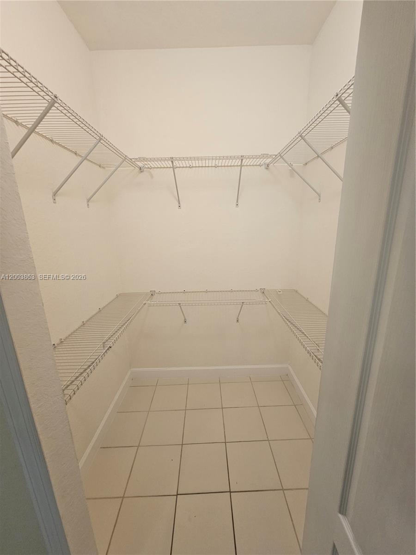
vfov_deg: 106.2
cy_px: 278
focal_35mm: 13
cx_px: 208
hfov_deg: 89.9
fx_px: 208
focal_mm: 2.2
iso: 160
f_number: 2.2
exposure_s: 1/60
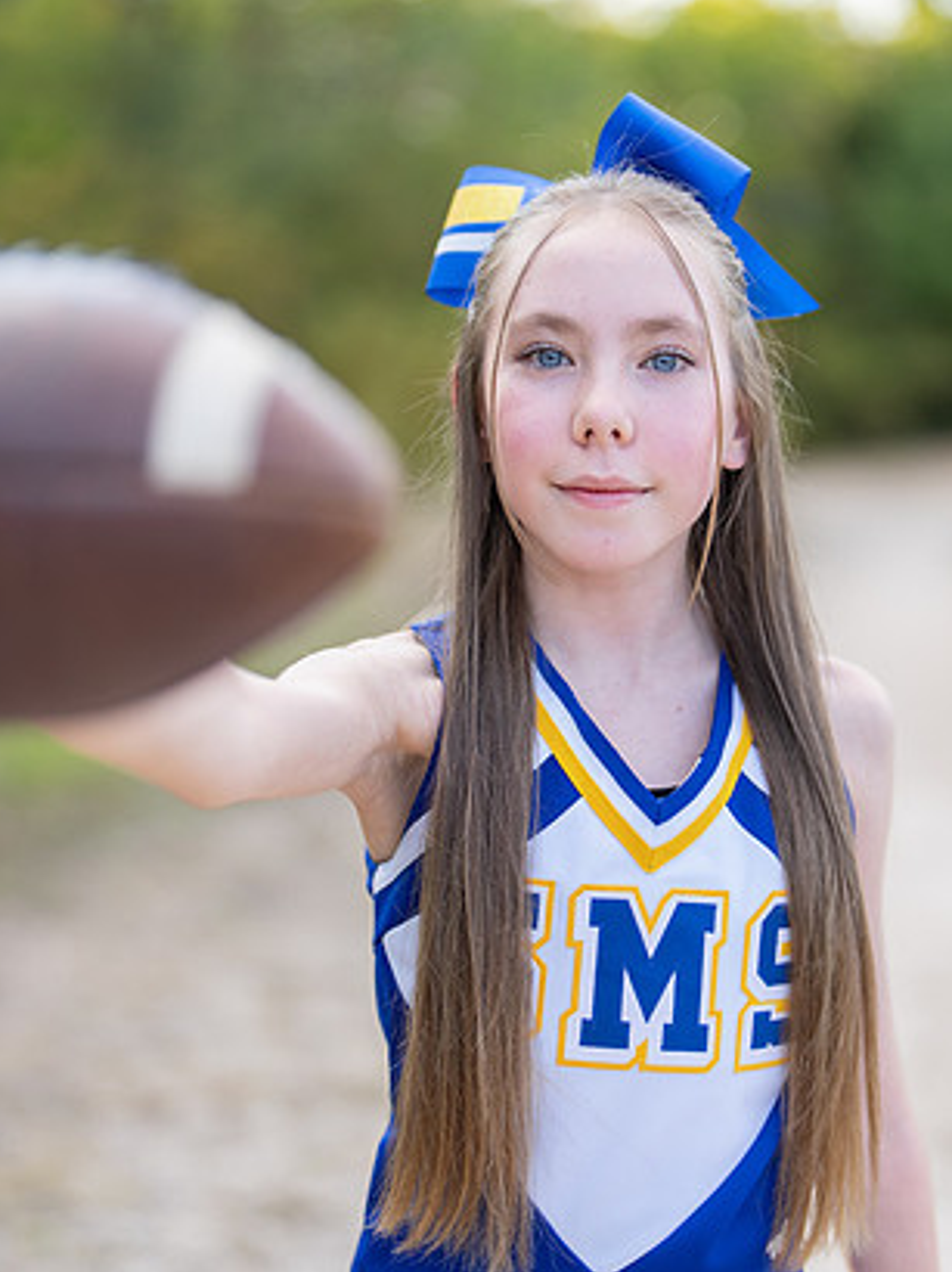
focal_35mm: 76
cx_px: 644
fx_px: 2790
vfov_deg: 25.7
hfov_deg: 19.3
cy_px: 638
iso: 100
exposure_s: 1/1000
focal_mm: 50
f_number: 1.2
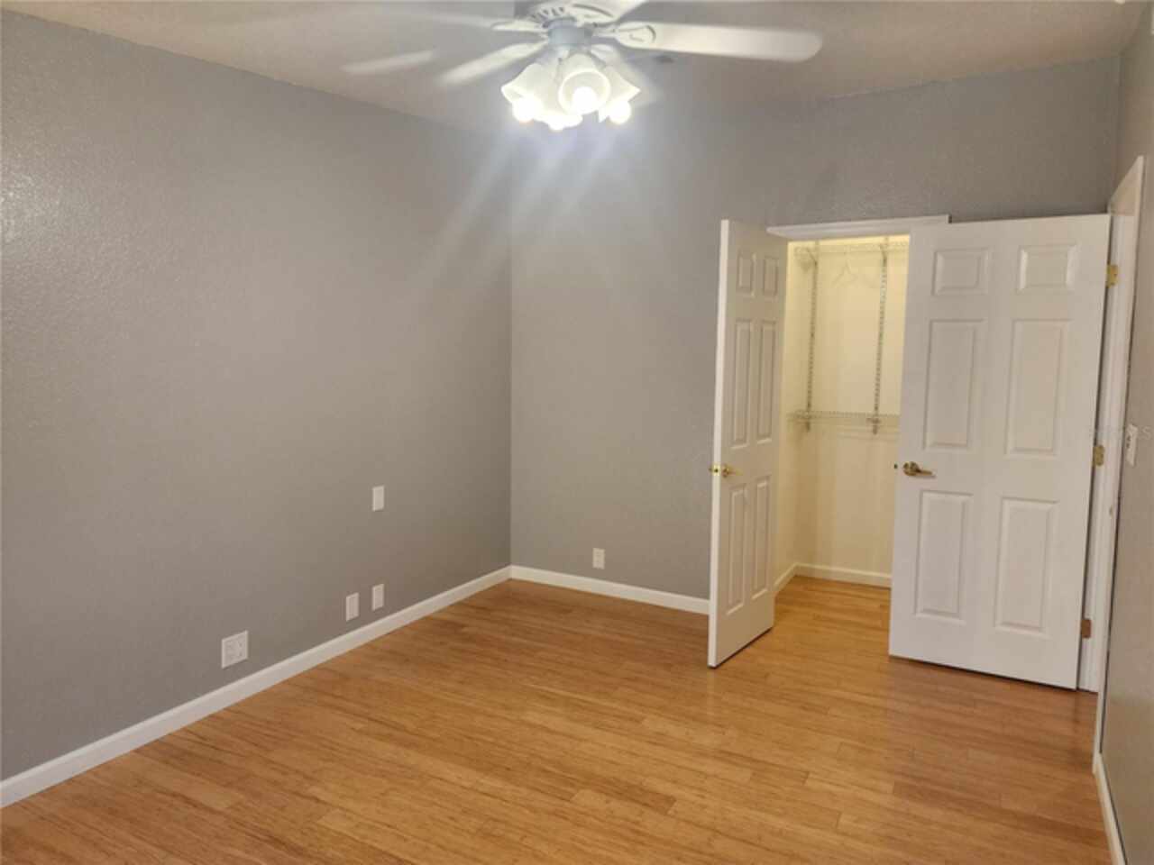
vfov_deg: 58.9
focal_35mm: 23
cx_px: 577
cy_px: 432
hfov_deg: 73.9
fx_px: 767
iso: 400
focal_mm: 6.4
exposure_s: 1/120
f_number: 1.8
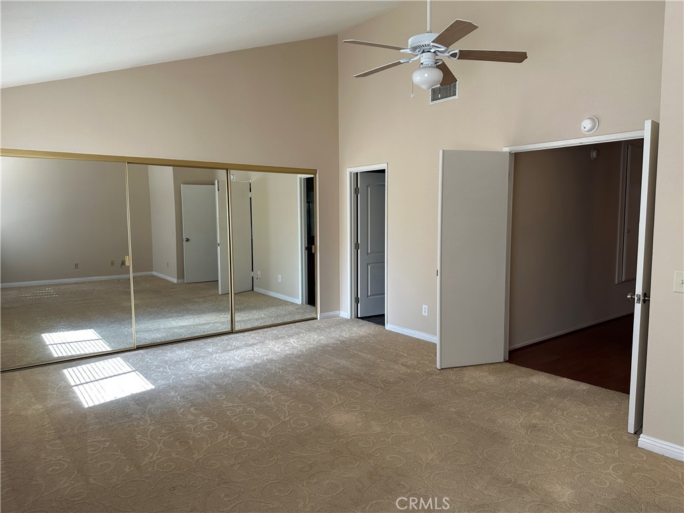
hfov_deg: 71.6
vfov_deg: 56.8
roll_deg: +0.2
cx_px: 342
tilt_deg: -6.5
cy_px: 256
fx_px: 474
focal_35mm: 24
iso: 64
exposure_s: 1/121
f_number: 1.78
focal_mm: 6.86
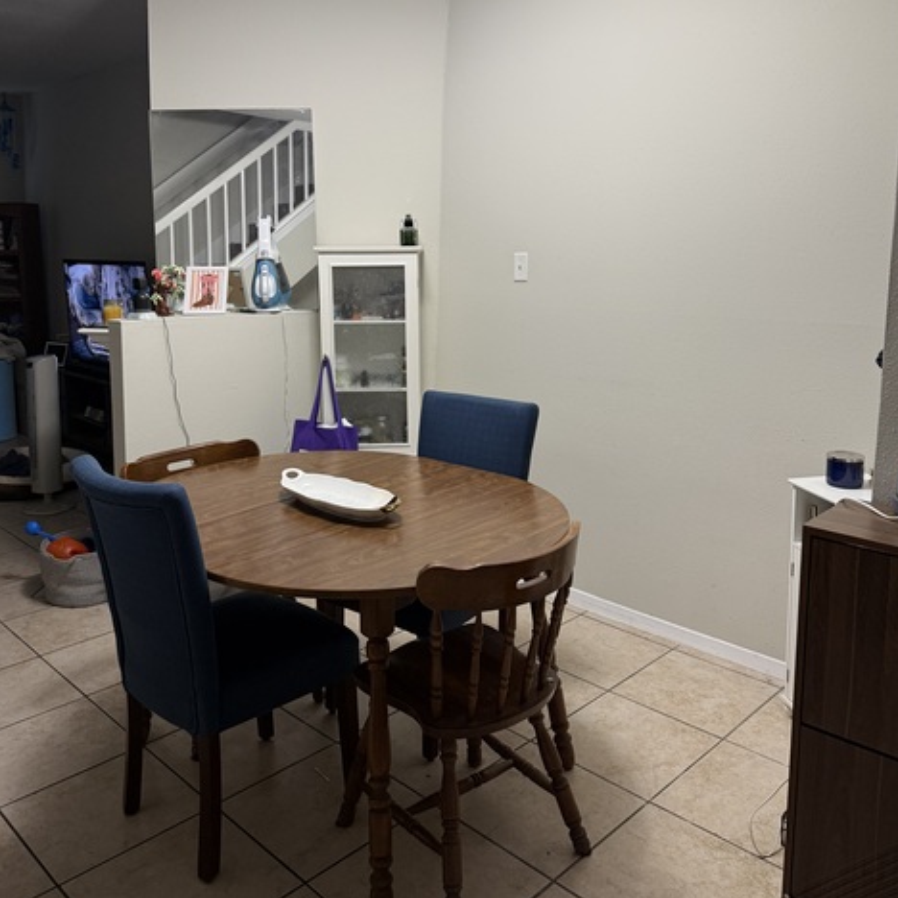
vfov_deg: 55.3
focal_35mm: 29
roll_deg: -0.5
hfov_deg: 55.6
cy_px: 365
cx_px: 453
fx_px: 851
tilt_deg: -4.6
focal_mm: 6.76
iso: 250
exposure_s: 1/60
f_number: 1.78
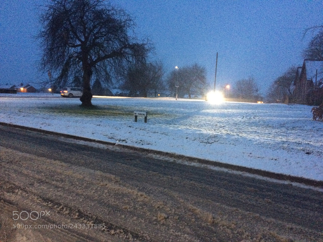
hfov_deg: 61.7
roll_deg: -4.1
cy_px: 121
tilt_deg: -6.2
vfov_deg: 48.2
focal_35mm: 29
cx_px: 162
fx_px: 271
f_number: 2.2
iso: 500
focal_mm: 4.15
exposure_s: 1/17
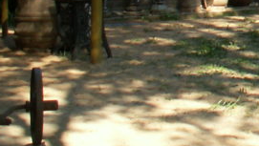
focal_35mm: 144
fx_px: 990
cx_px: 436
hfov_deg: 13.6
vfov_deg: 8.1
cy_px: -128
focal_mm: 5.86
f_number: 4.5
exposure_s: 1/100
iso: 50
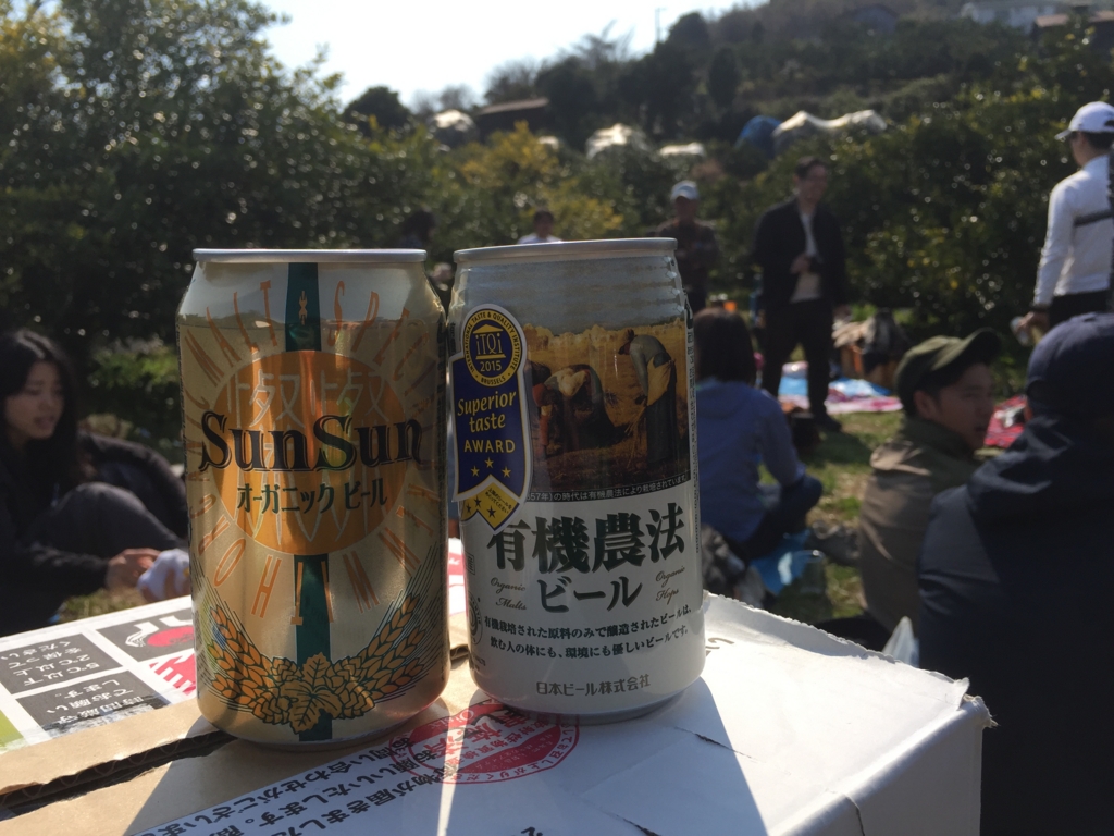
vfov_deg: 48.2
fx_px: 933
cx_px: 557
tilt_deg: -7.1
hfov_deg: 61.7
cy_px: 418
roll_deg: +0.1
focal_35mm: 29
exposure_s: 1/2326
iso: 32
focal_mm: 4.15
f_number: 2.2
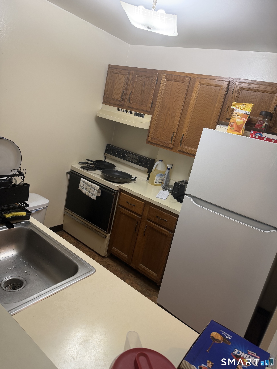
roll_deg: -12.4
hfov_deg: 56.8
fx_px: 256
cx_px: 138
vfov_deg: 71.6
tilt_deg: -15.0
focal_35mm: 24
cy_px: 184
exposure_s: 1/60
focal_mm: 6.76
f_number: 1.78
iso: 160
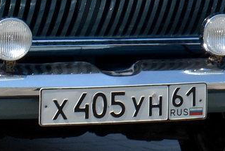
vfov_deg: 4.4
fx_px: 1933
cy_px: -53
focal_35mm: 309
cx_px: 44
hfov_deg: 6.7
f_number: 6.3
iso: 400
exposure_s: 1/1600
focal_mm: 44
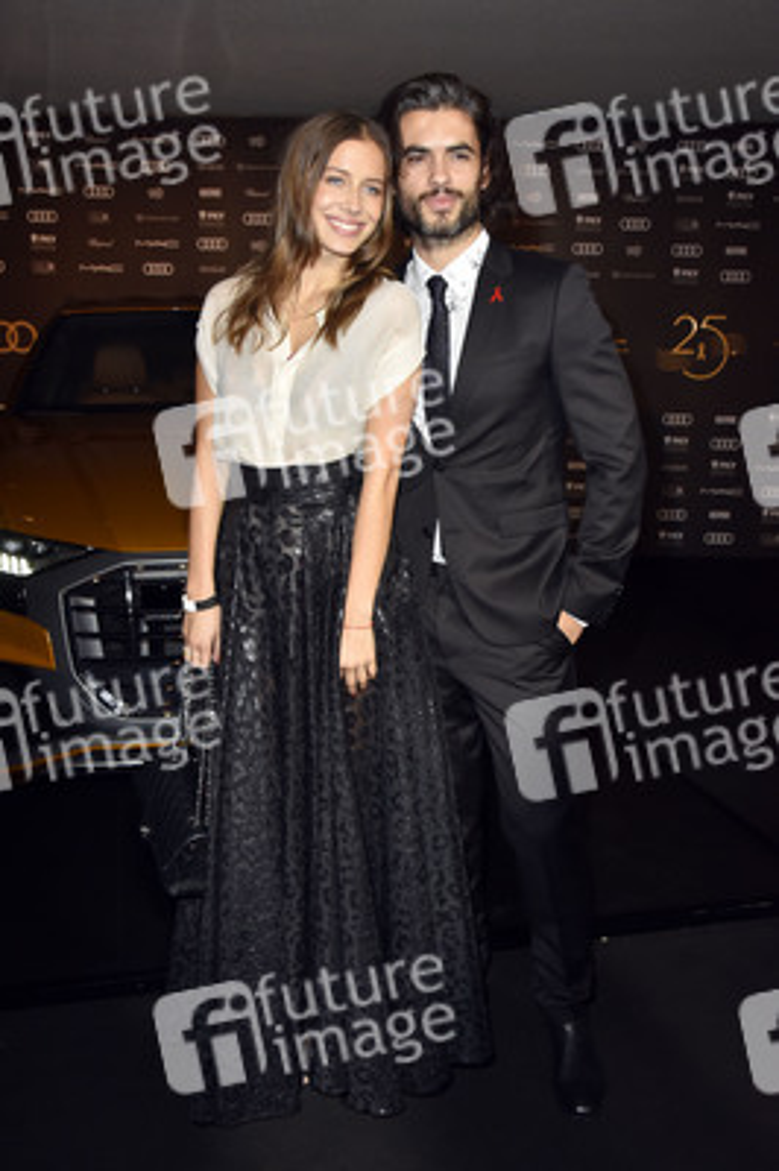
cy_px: 586
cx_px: 390
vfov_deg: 55.8
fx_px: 1105
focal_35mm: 34
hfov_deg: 38.8
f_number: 6.3
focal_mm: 34
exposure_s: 1/200
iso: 1250
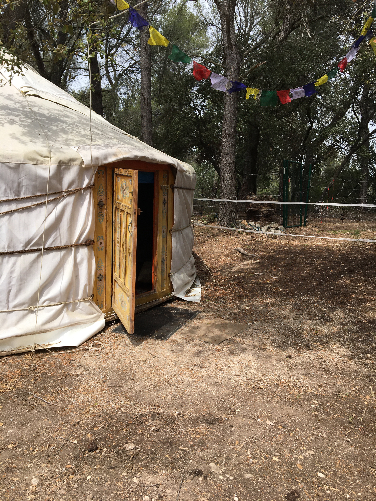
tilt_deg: -9.7
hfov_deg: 48.2
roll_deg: -2.1
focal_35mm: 29
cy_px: 250
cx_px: 188
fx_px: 420
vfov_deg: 61.7
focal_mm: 4.15
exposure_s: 1/1054
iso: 25
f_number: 2.2
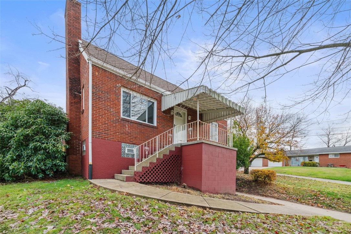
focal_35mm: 16
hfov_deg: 96.7
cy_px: 117
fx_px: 156
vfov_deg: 73.7
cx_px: 176
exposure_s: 1/90
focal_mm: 16
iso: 400
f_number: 8
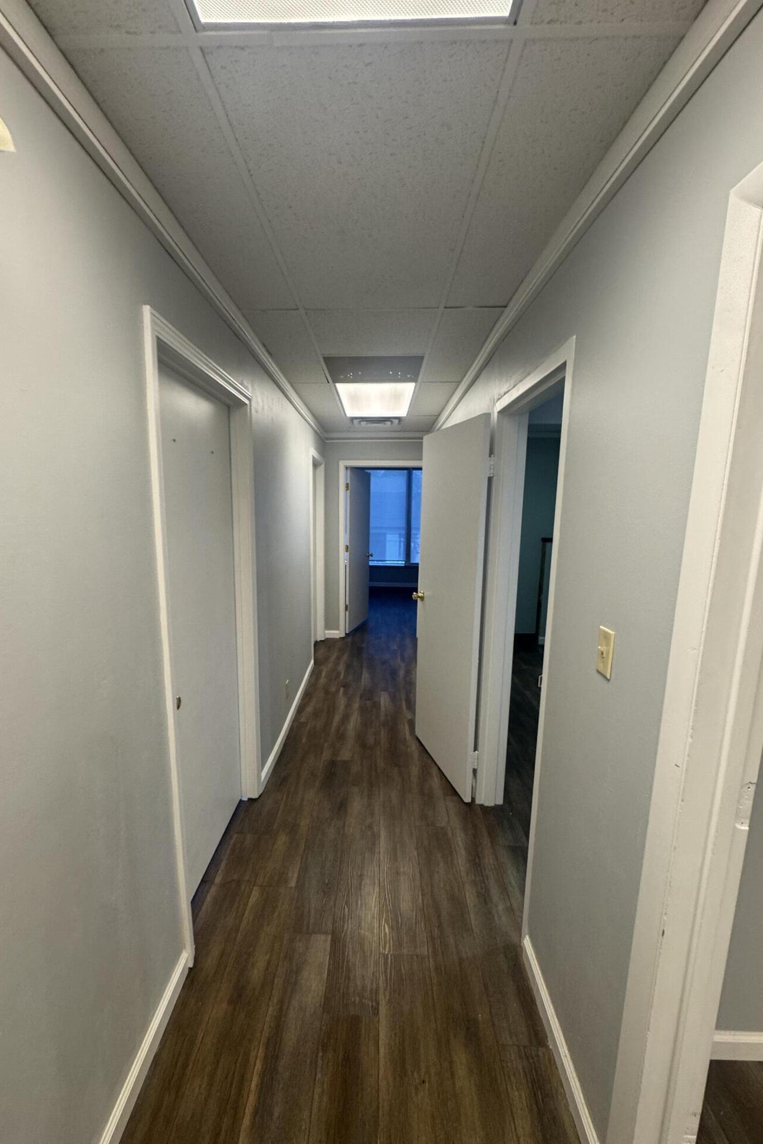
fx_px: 477
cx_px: 360
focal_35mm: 15
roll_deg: -1.5
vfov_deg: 100.4
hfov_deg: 77.3
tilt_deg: -7.4
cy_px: 588
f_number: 2.2
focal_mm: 2.22
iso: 160
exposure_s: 1/60
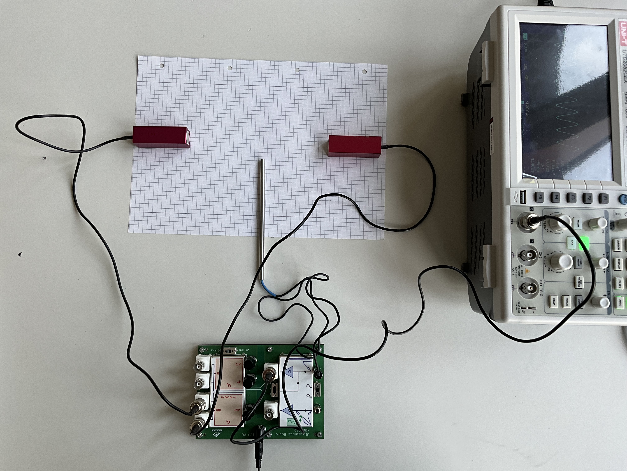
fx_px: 525
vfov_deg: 48.2
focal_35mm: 29
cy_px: 236
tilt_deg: -85.2
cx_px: 314
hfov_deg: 61.7
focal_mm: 3
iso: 32
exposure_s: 1/122
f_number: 1.8
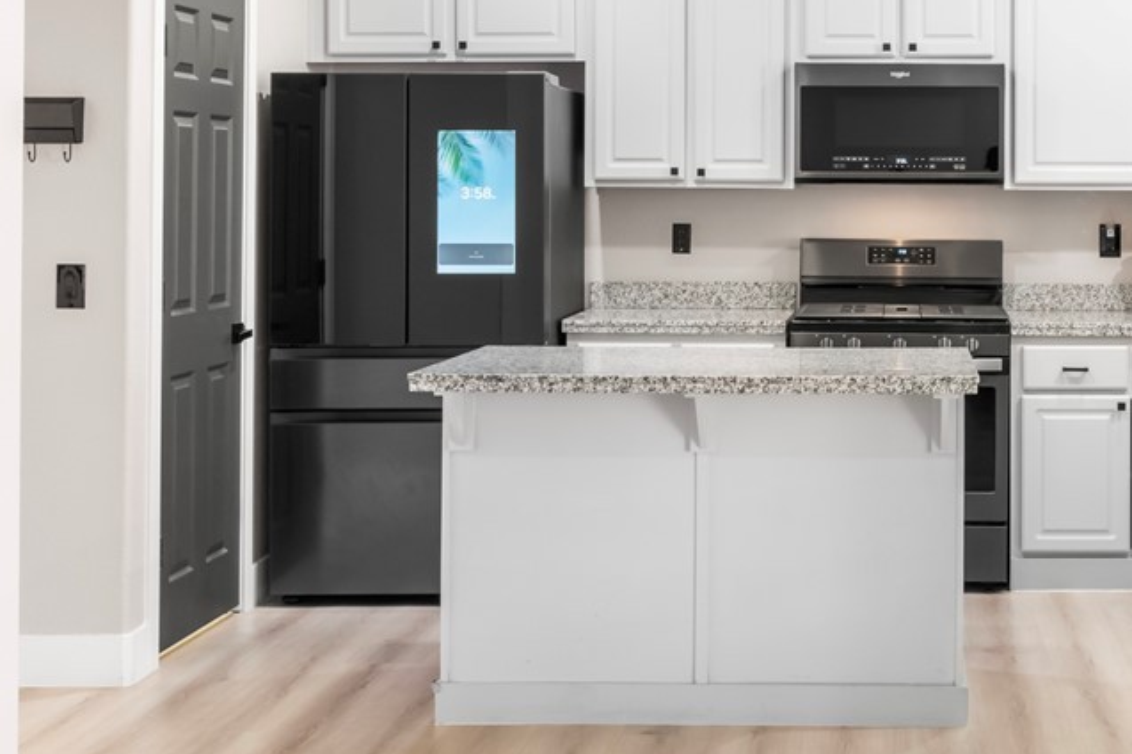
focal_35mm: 58
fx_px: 1823
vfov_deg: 23.1
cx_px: 908
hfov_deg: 33.5
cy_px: 180
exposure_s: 1.3
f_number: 8
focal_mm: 23
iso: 400
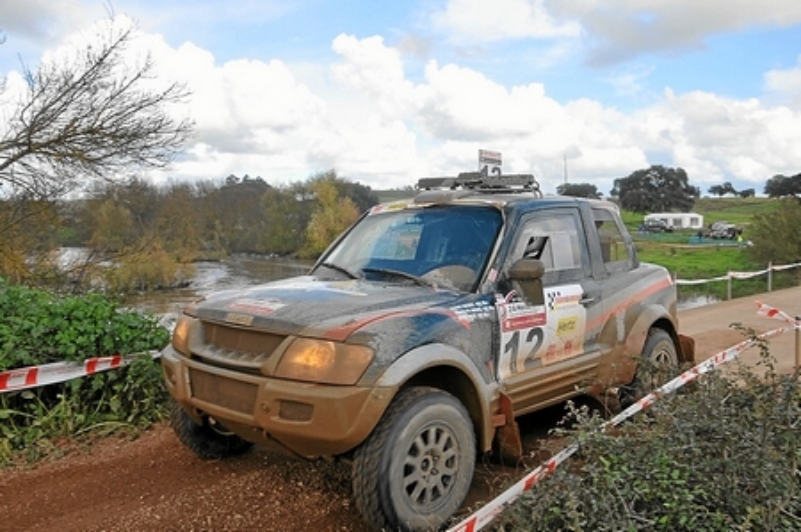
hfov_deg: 53.2
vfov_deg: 36.8
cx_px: 400
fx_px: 800
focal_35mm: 36
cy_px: 266
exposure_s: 1/640
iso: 400
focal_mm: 24
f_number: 6.3
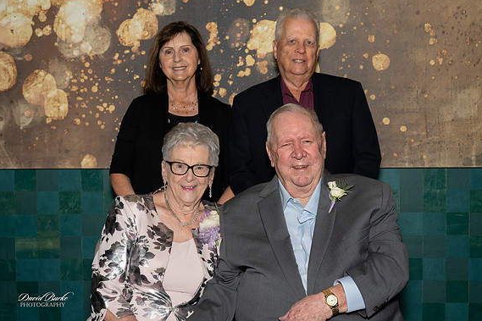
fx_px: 683
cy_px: 159
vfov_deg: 26.5
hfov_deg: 38.9
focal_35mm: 51
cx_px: 242
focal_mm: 50
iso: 640
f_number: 6.3
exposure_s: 1/125
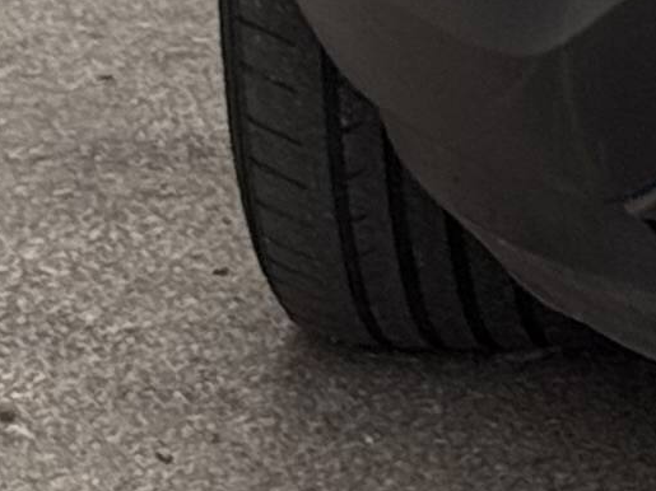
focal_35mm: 376
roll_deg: +1.8
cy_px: -879
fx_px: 7124
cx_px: 1562
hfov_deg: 5.1
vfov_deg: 3.9
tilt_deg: -7.3
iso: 64
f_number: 1.78
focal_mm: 6.76
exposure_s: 1/700
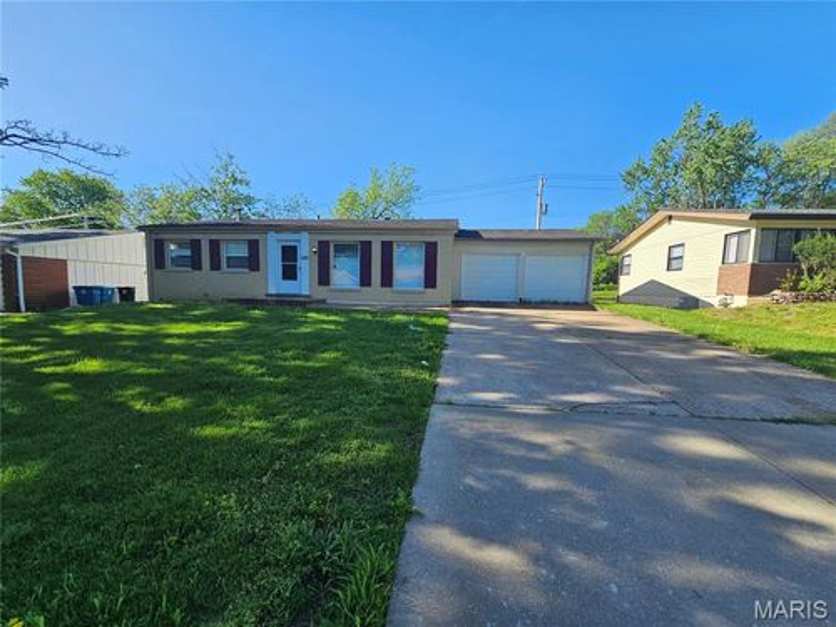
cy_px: 314
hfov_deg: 106.2
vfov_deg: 89.9
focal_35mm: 13
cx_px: 418
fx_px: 314
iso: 50
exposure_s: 1/1000
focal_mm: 2.2
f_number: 2.2
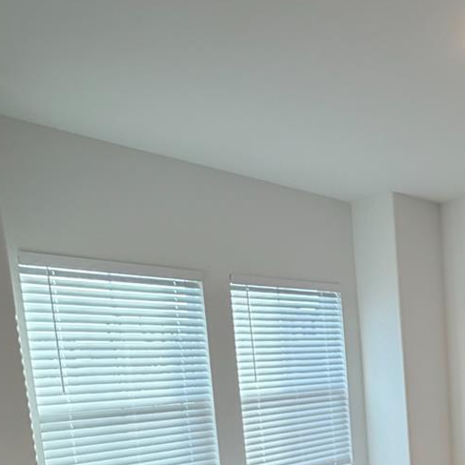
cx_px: 511
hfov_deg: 36.9
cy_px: 426
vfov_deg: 40.3
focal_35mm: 38
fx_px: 578
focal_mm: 2.22
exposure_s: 1/60
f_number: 2.2
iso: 200
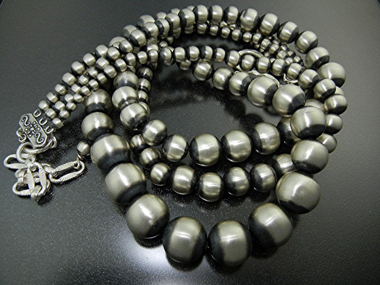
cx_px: 190
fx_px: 329
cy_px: 142
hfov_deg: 60.0
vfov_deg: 46.8
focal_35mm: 30
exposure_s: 1/30
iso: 367
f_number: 7
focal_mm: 5.4
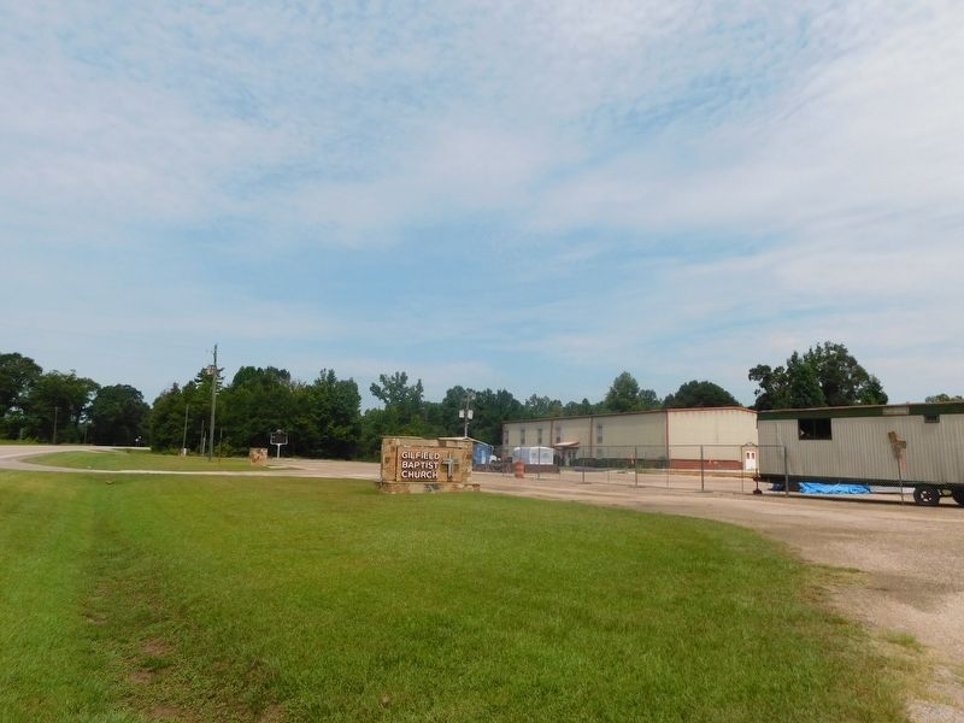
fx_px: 641
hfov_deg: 73.9
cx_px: 482
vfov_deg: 58.9
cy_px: 362
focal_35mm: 23
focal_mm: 4
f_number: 6
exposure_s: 1/800
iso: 125
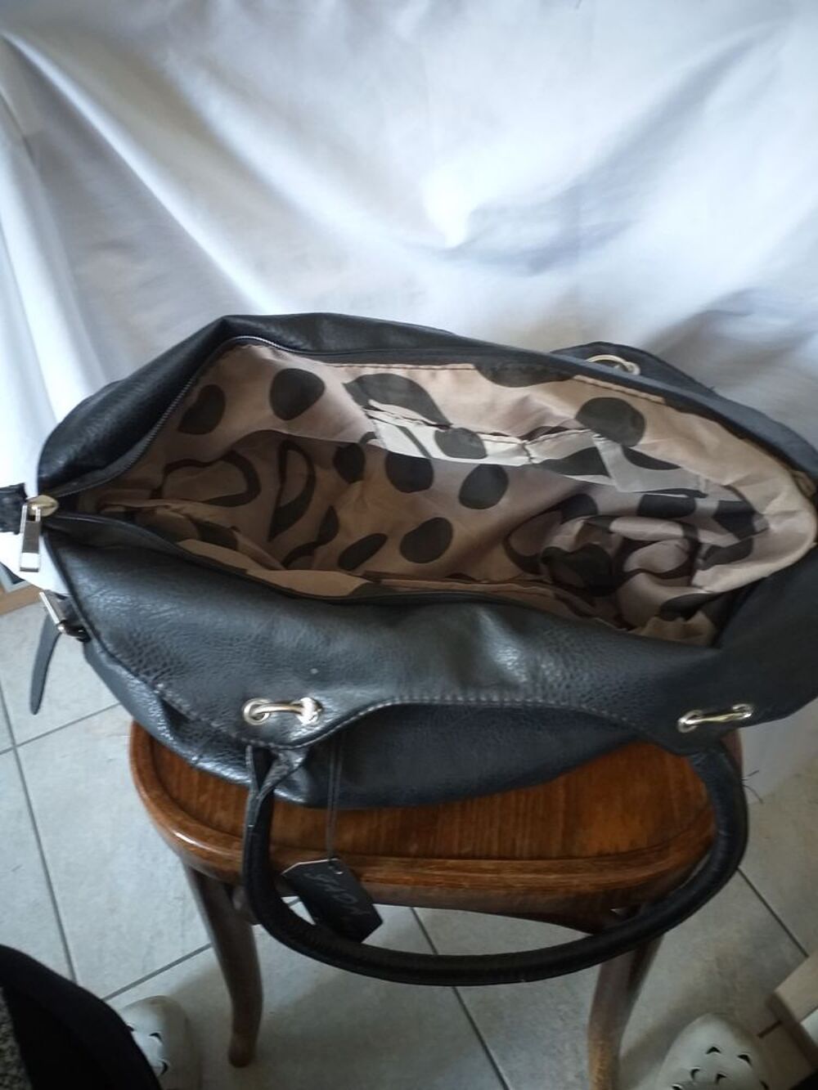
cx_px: 409
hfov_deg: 53.1
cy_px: 545
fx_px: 819
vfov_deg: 67.3
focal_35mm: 26
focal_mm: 3.6
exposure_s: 1/25
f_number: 1.9
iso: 200
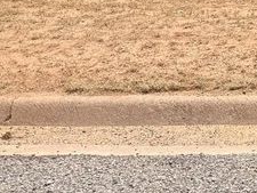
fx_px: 810
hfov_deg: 15.6
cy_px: -216
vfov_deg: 11.9
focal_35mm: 109
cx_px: 457
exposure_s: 1/3145
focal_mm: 6.76
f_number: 1.78
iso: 80
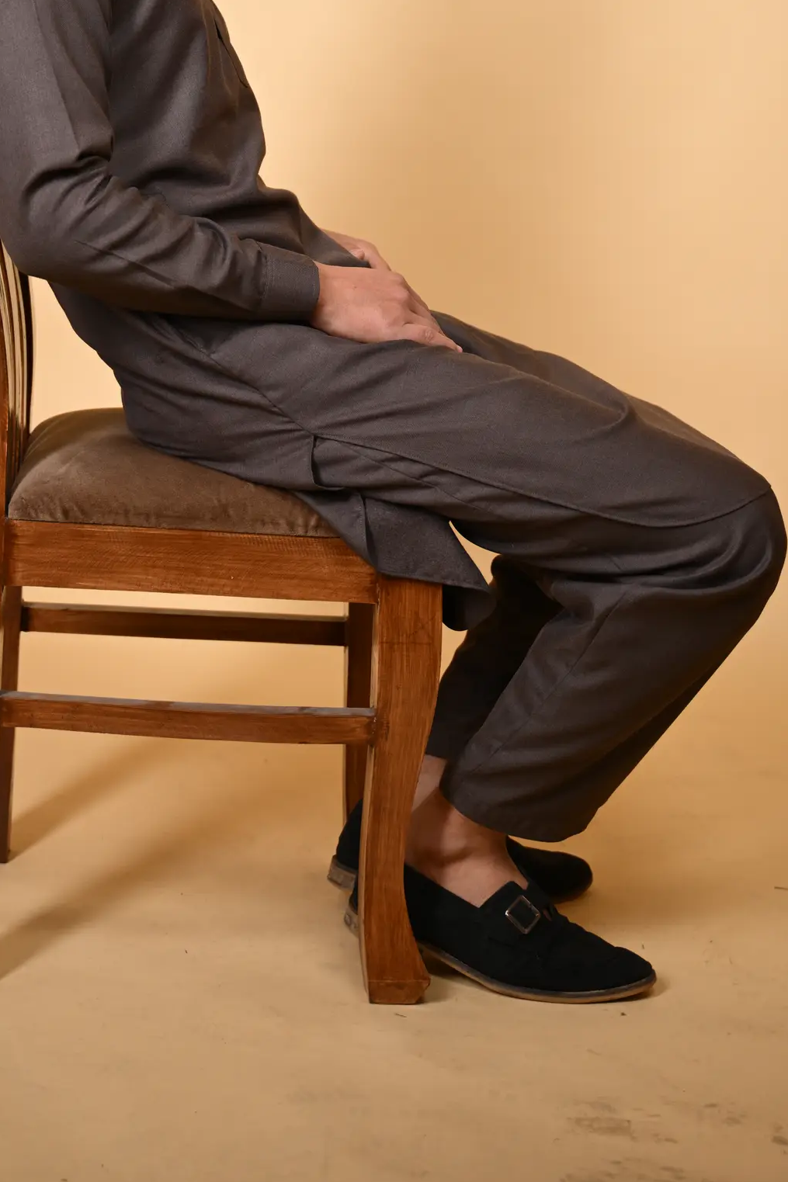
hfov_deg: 18.9
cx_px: 311
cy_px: 218
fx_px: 2364
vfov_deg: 27.5
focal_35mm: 72
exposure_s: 1/200
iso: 100
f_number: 2.8
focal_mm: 43
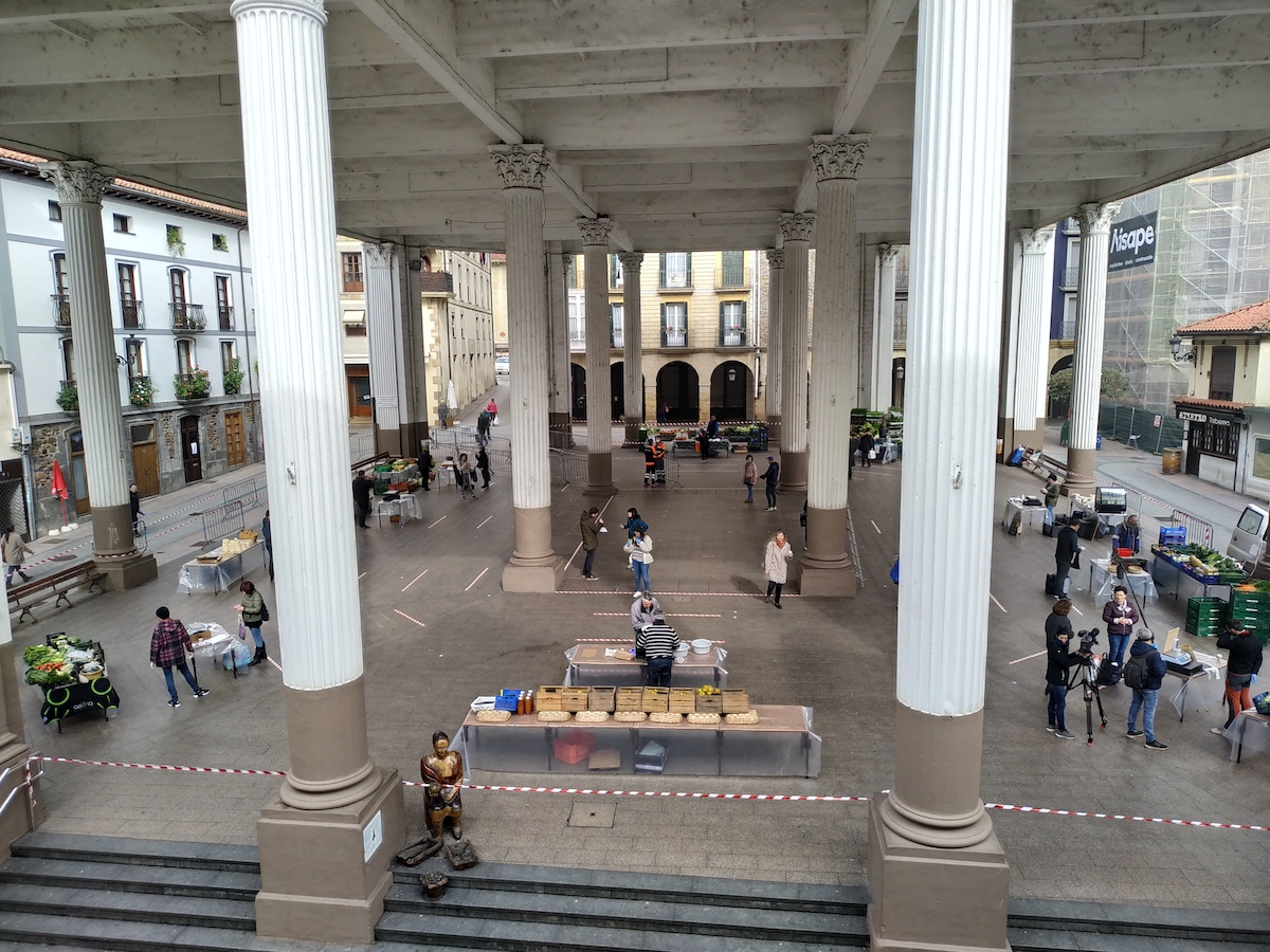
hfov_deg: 71.6
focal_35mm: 24
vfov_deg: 56.8
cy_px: 476
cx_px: 635
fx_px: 881
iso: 200
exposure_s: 1/952
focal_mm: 3.94
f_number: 1.9
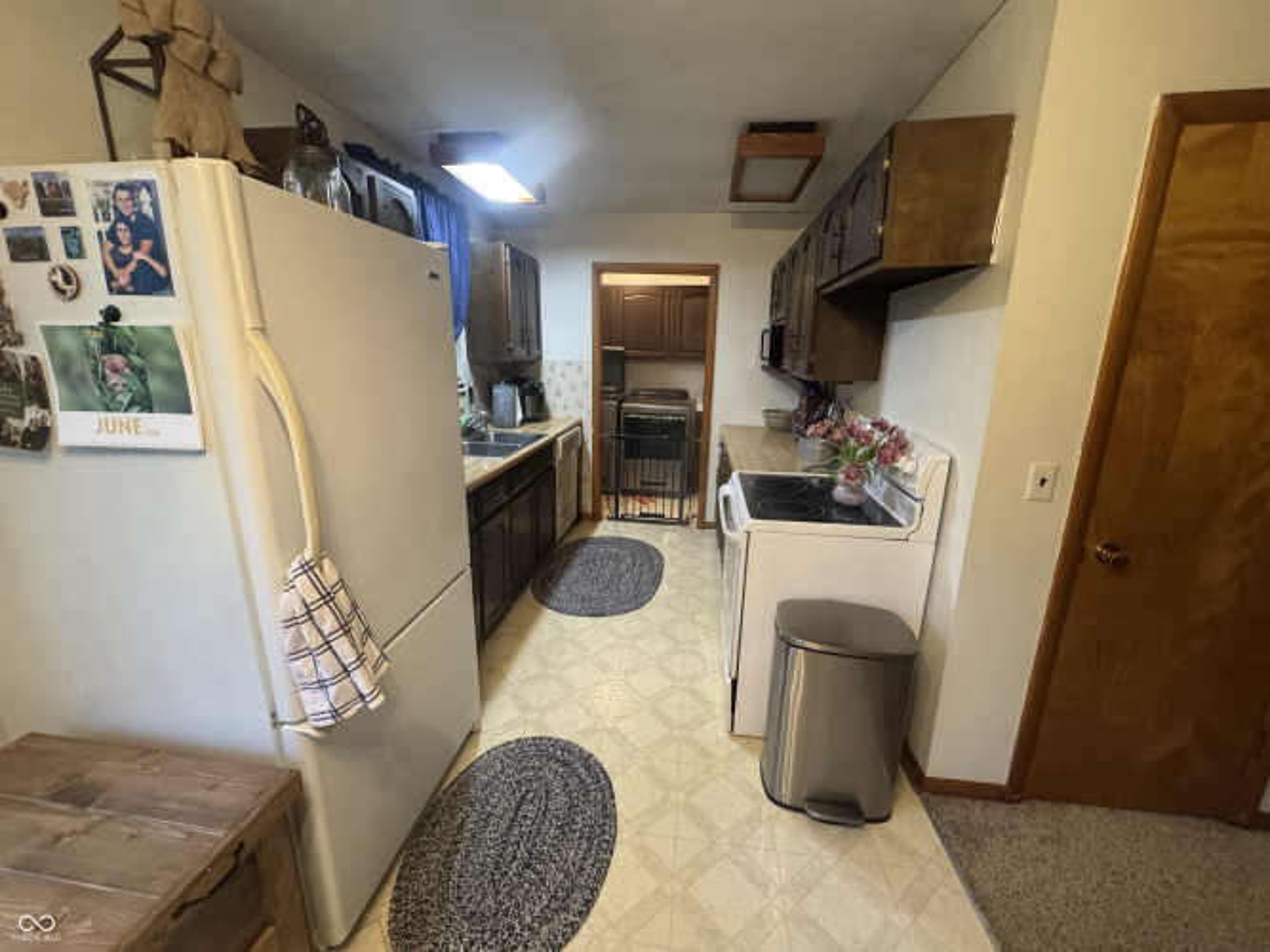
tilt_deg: -14.0
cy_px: 476
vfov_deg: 85.7
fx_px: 514
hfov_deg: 102.1
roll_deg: -1.7
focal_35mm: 14
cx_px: 635
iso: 640
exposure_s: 1/60
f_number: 2.2
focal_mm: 2.22
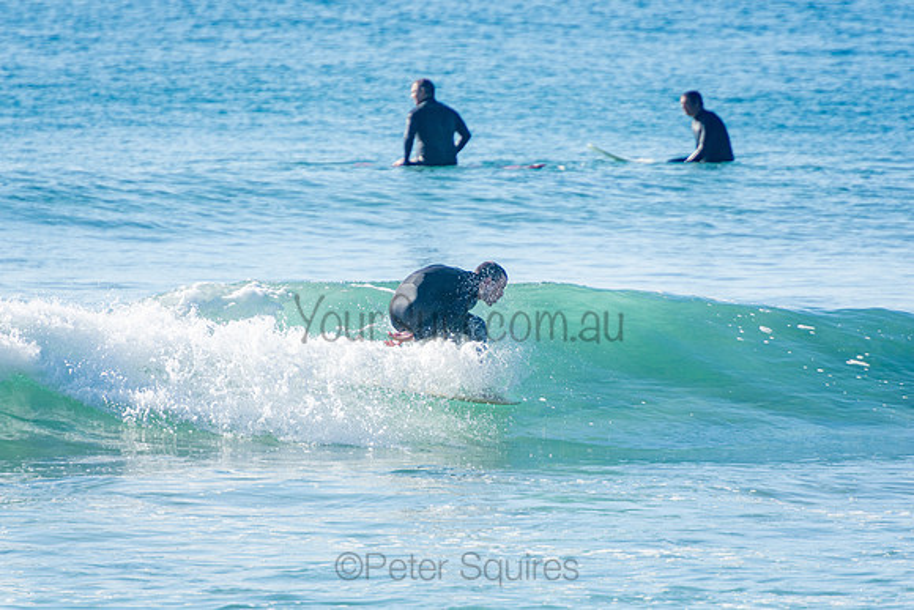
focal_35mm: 600
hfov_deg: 3.4
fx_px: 15236
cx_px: 457
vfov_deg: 2.3
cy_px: 305
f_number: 5.6
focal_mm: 400
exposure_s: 1/1250
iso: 250
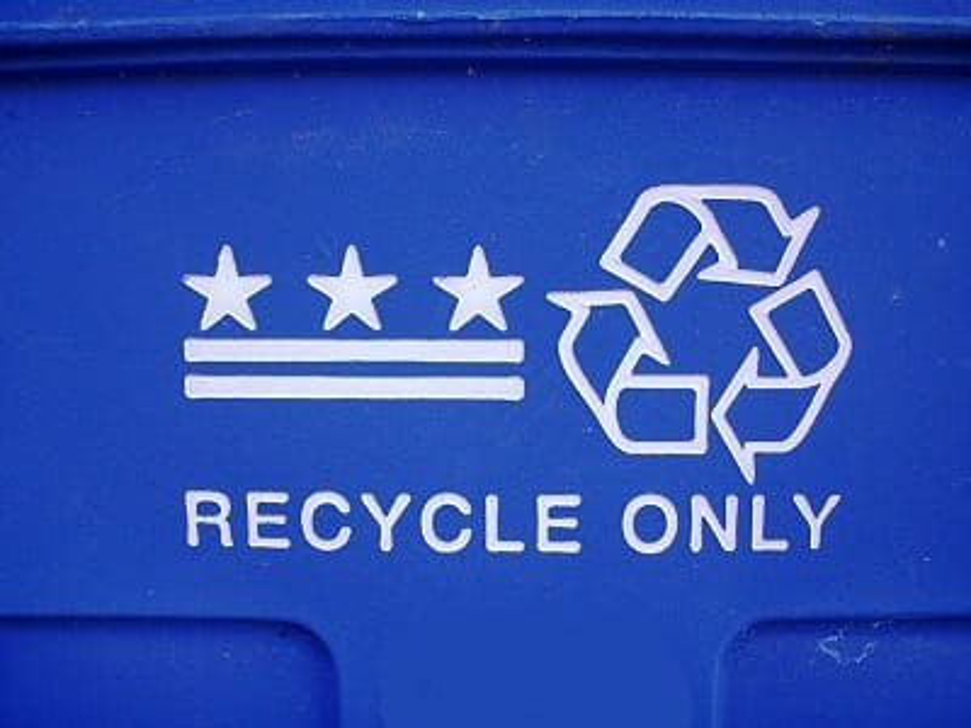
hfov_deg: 40.4
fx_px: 1318
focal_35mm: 47
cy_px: 364
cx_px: 486
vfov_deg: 30.9
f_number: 3.4
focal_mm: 7.9
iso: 100
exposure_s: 1/125
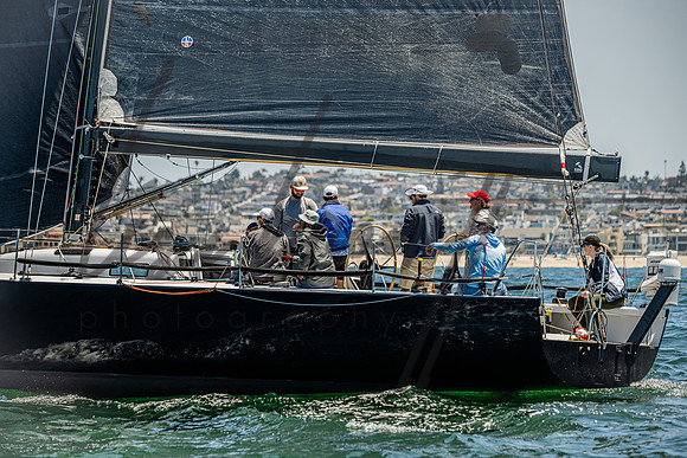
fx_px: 3531
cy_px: 229
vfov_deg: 7.4
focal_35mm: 185
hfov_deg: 11.1
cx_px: 344
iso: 320
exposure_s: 1/1000
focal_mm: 185
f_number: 5.6
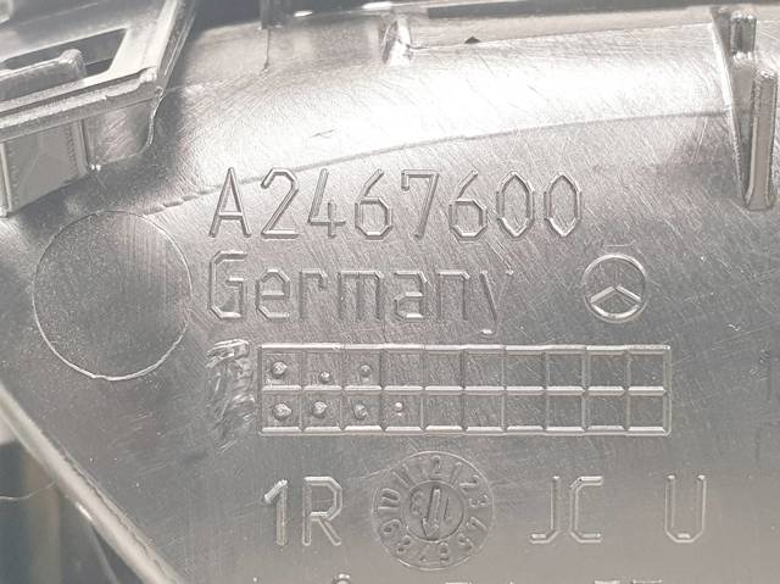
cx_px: 390
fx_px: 585
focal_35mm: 26
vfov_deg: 53.0
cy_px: 292
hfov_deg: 67.3
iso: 160
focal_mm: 4.3
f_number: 2.4
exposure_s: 1/100
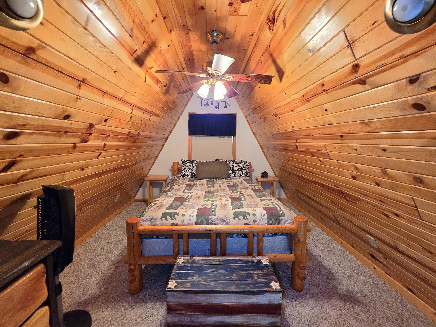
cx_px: 218
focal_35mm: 13
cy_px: 164
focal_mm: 2.2
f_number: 1.9
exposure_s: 1/60.2
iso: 200
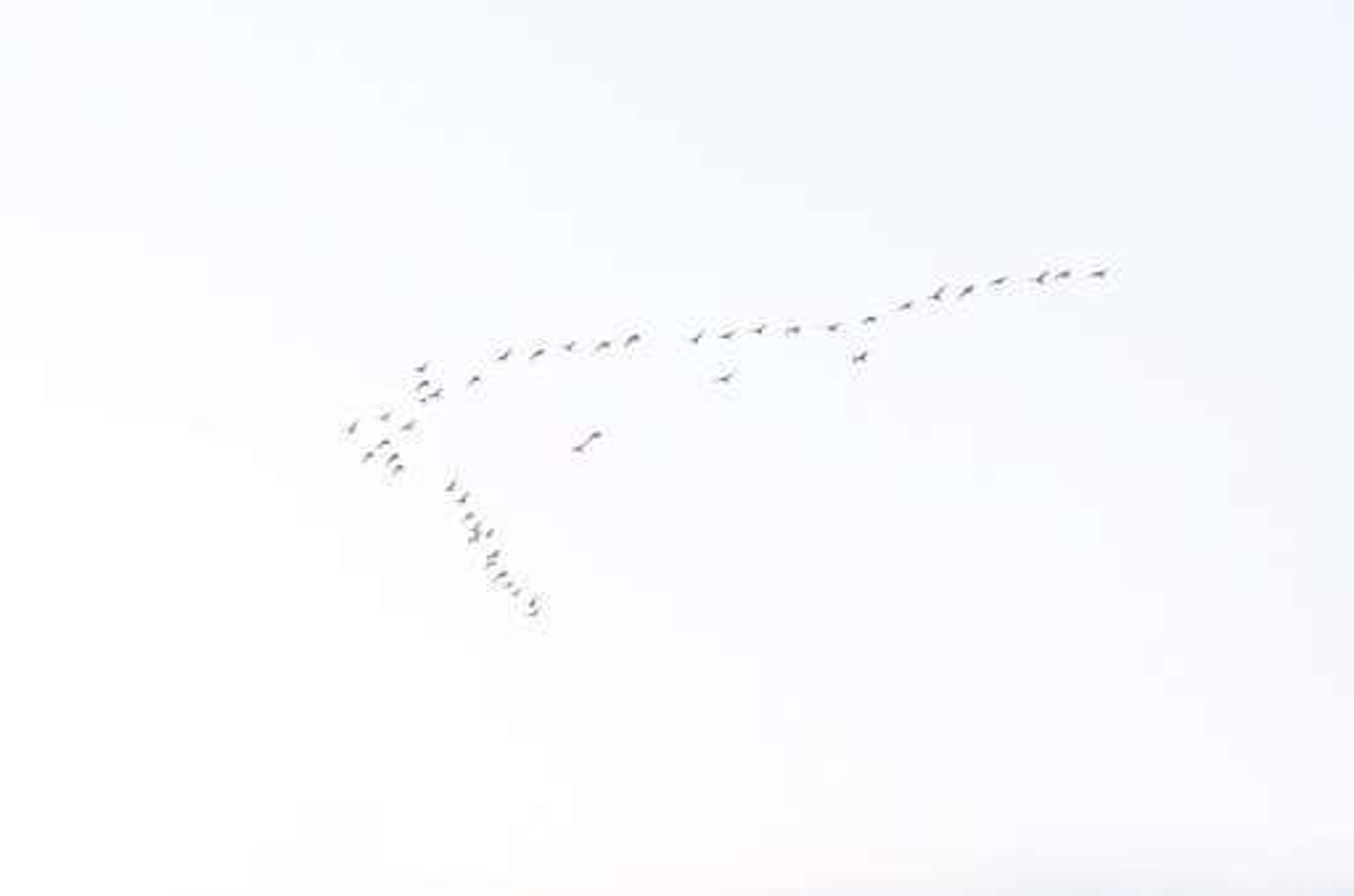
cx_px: 677
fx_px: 4654
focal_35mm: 124
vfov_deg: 11.0
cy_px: 448
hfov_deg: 16.6
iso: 160
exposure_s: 1/125
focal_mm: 83
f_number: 8
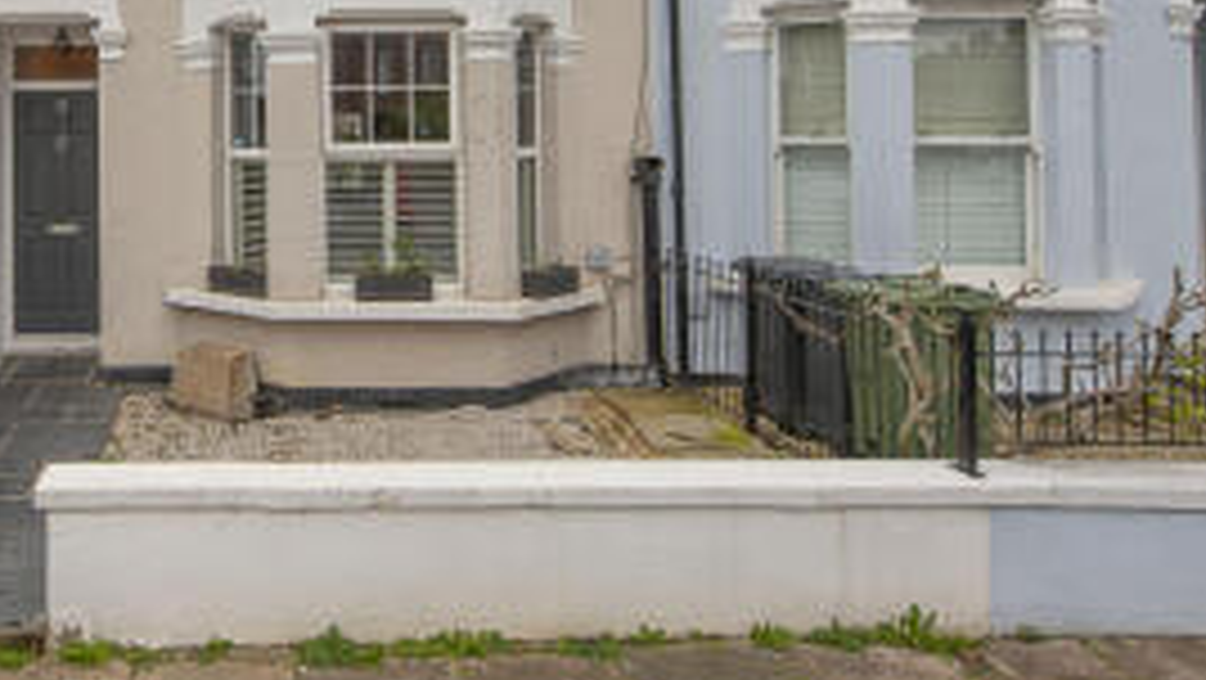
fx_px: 832
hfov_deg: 67.1
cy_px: 20
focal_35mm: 26
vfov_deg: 39.8
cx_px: 295
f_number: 5.6
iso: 320
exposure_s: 1/1000
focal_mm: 14
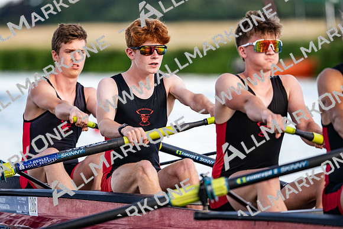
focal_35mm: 400
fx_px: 3812
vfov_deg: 3.4
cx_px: 172
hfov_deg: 5.2
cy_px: 114
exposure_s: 1/2500
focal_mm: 400
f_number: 4.5
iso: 900
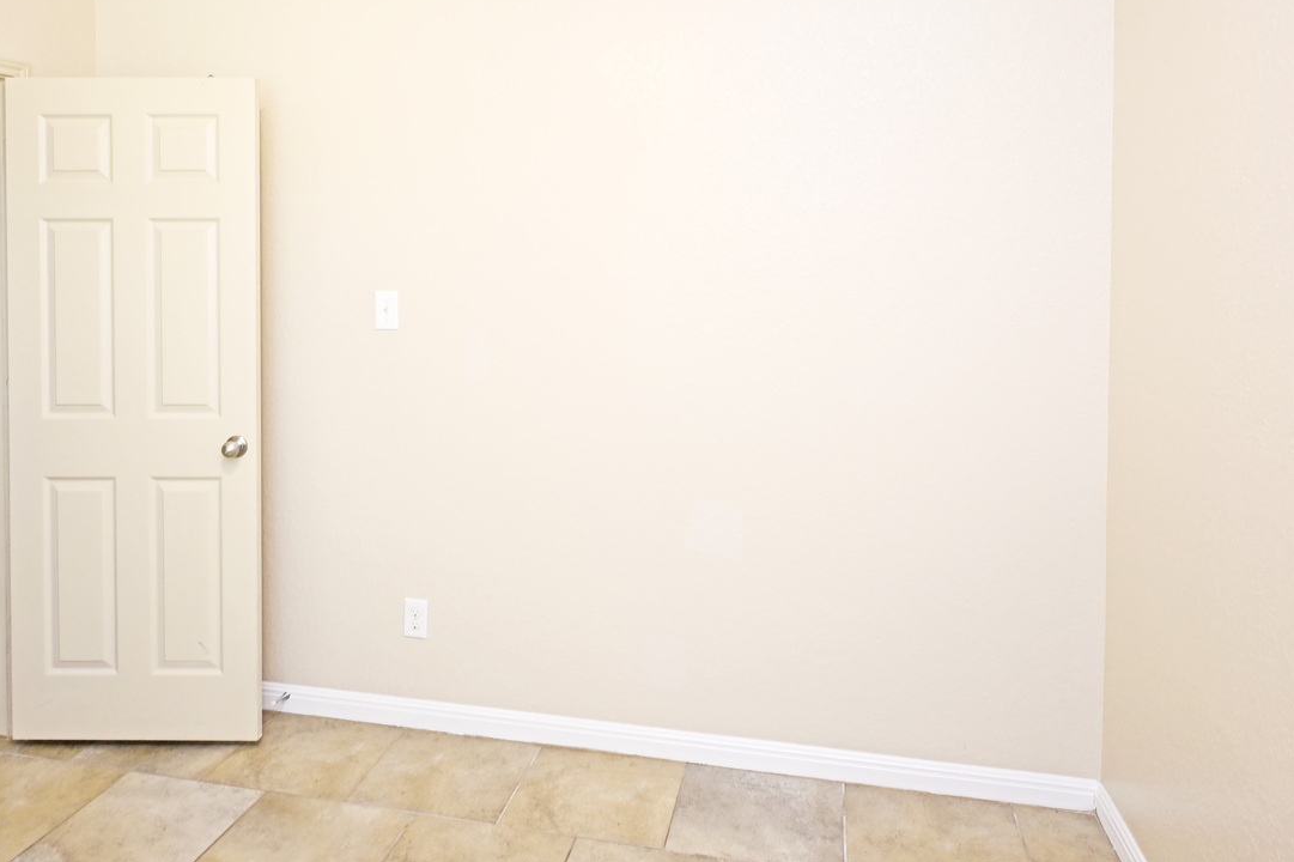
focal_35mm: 27
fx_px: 970
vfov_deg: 46.9
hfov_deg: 67.3
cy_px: 266
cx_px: 602
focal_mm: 12
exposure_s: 1/20
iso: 180
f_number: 3.5
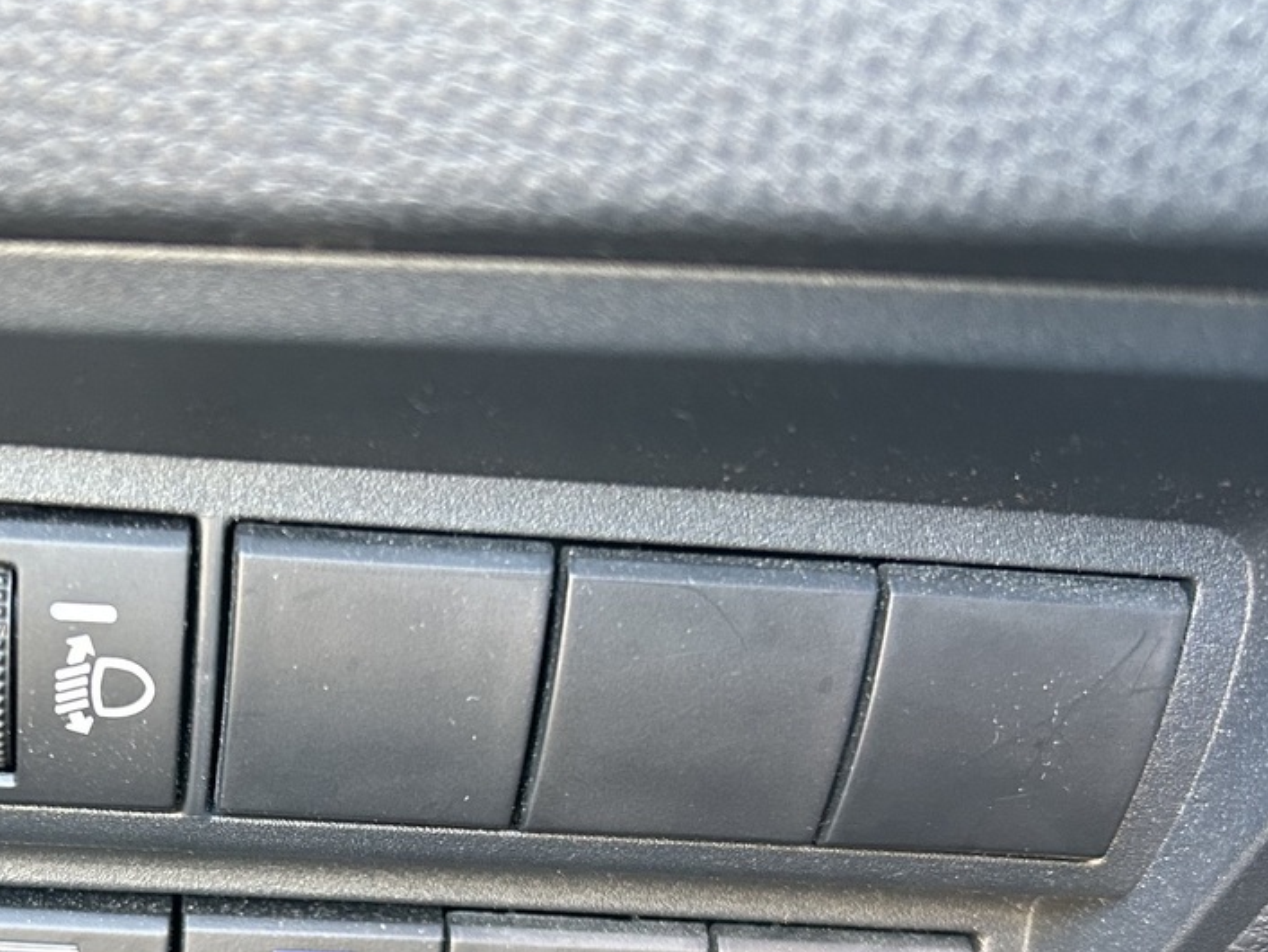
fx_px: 1942
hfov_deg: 35.0
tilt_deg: -16.8
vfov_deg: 26.3
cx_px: 251
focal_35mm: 53
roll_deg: -2.9
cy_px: 918
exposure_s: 1/60
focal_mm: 5.7
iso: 250
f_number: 1.5
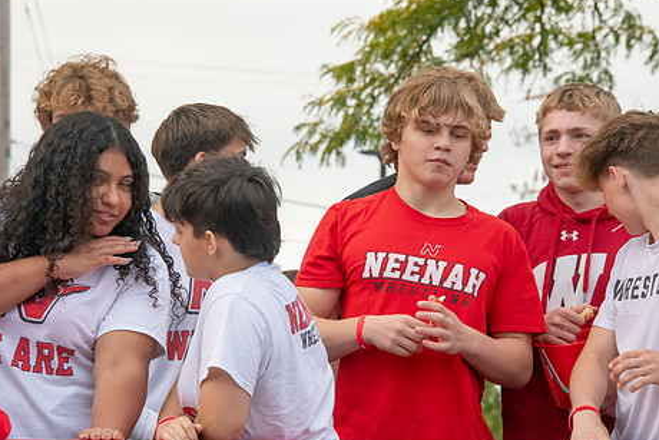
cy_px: 269
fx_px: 4156
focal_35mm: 227
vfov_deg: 6.1
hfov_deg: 9.1
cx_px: 322
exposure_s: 1/800
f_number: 11
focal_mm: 180
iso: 3200
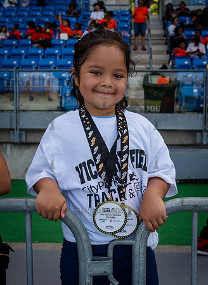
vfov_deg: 36.6
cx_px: 119
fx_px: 432
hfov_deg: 27.0
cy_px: 145
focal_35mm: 53
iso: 400
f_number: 5.6
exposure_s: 1/1000
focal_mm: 35
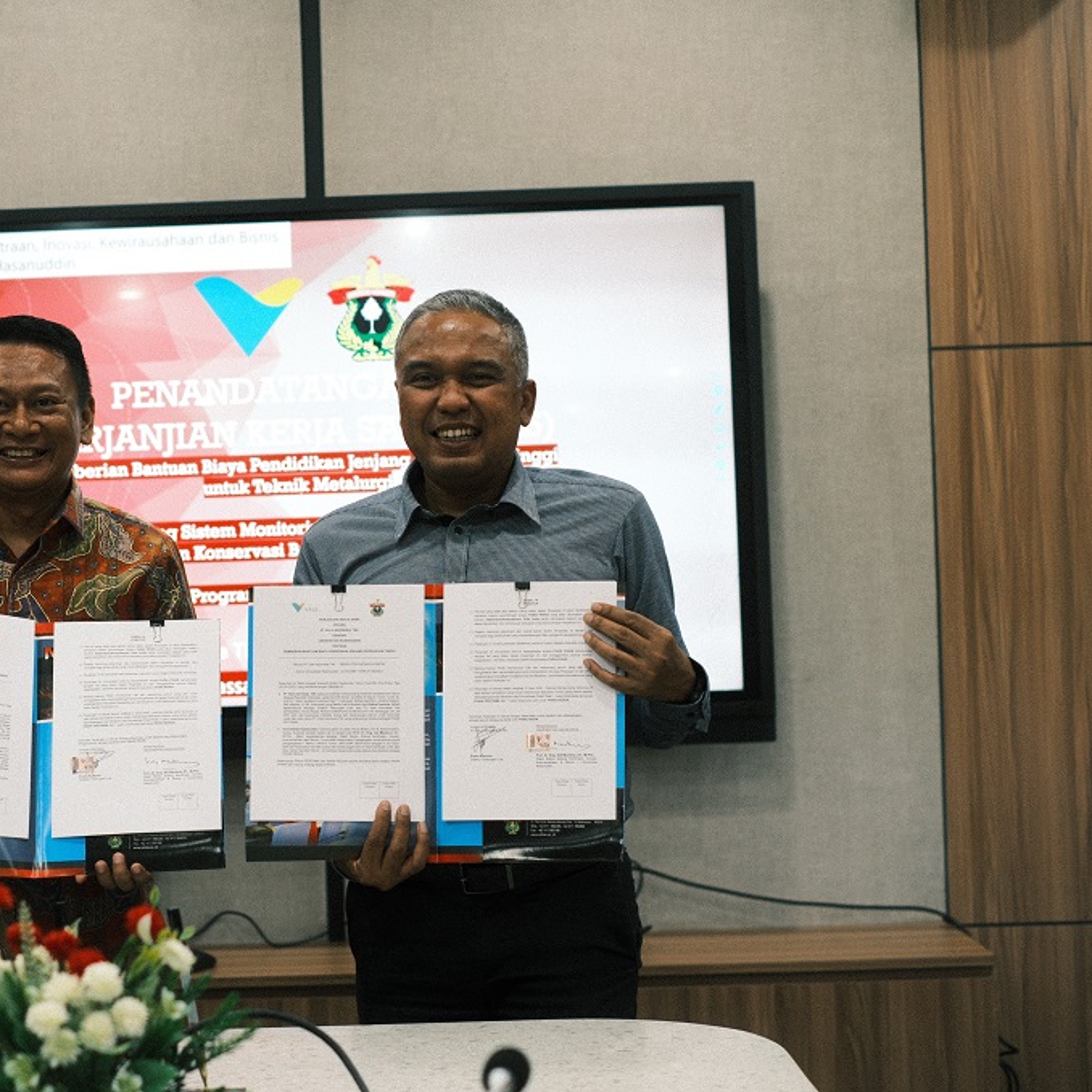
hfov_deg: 25.2
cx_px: 348
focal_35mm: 68
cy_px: 544
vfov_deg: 25.4
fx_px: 2427
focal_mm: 35
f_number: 2
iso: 800
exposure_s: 1/160
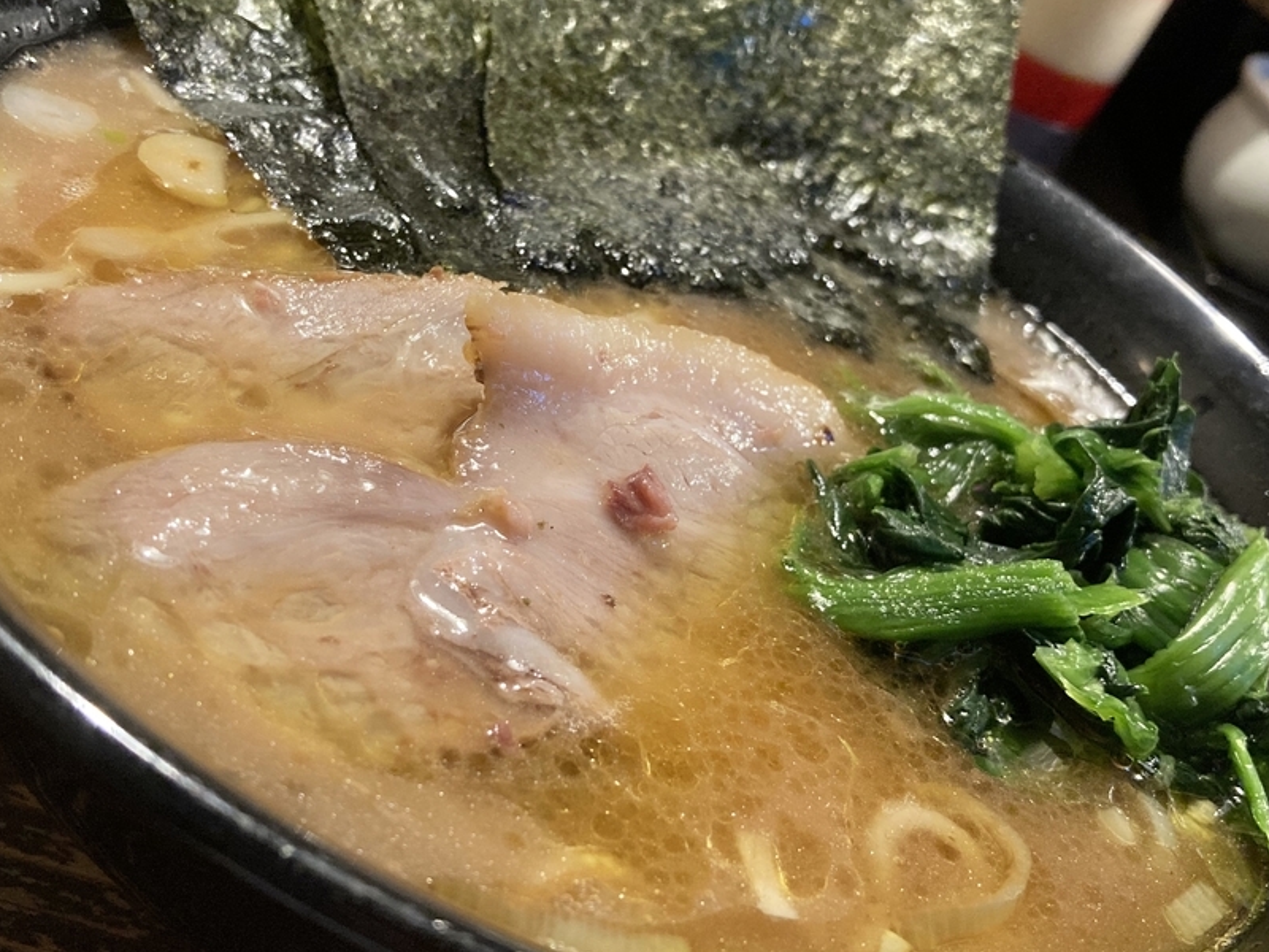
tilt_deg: -32.8
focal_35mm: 42
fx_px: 1540
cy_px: 463
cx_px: 606
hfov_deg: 44.8
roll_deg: -26.4
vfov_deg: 34.3
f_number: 1.8
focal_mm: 3.99
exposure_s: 1/33
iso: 250
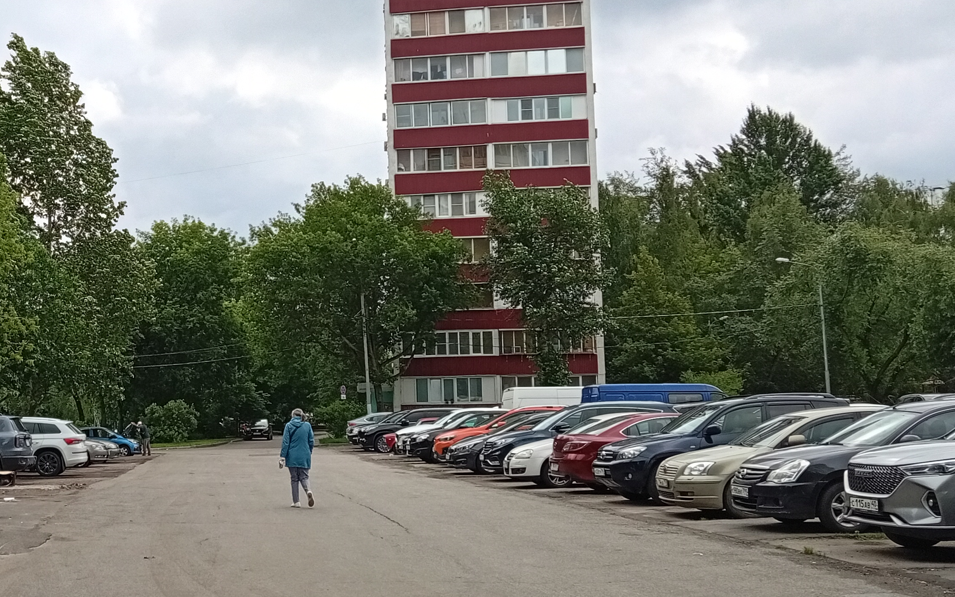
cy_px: 334
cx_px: 178
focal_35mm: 50
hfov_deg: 38.6
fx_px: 1301
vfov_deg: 25.8
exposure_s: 1/654
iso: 52
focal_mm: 4.15
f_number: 1.8
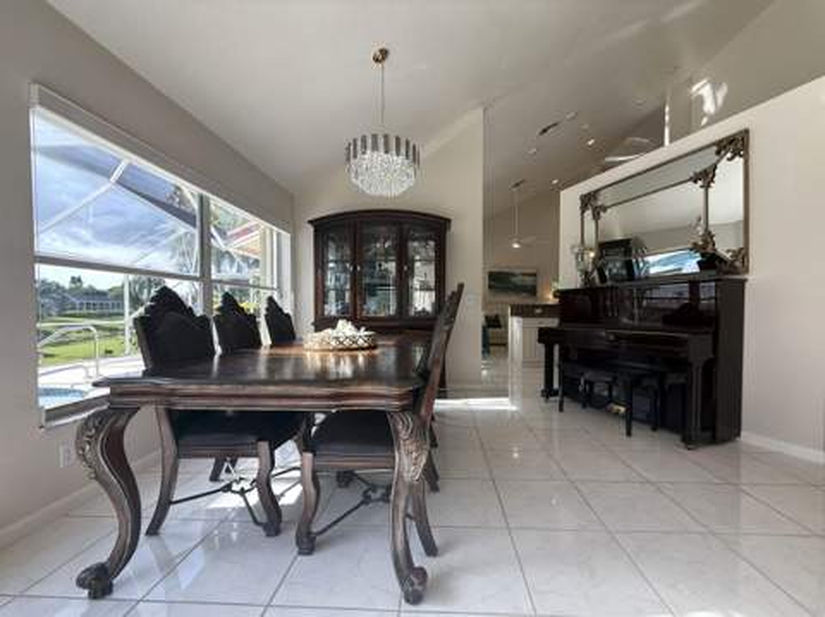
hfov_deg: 102.1
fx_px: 333
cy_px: 308
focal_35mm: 14
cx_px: 412
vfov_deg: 85.6
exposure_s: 1/120
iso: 50
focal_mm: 2.22
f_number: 2.2
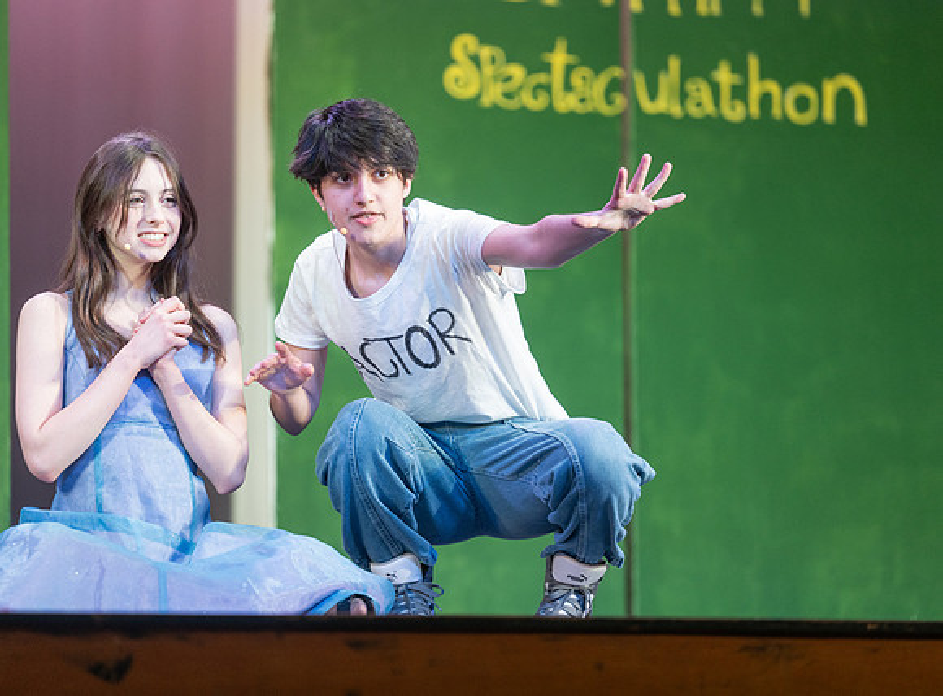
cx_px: 456
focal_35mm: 212
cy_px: 315
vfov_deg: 6.9
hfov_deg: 9.4
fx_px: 5739
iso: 640
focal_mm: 175
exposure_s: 1/320
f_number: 2.8
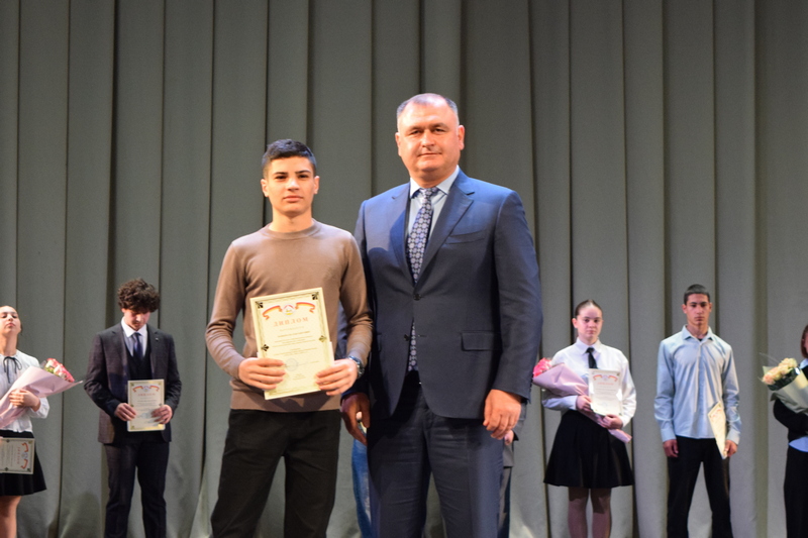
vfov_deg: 17.5
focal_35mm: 78
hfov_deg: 26.0
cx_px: 404
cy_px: 269
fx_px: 1750
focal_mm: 52
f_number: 5.6
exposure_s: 1/60
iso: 2000
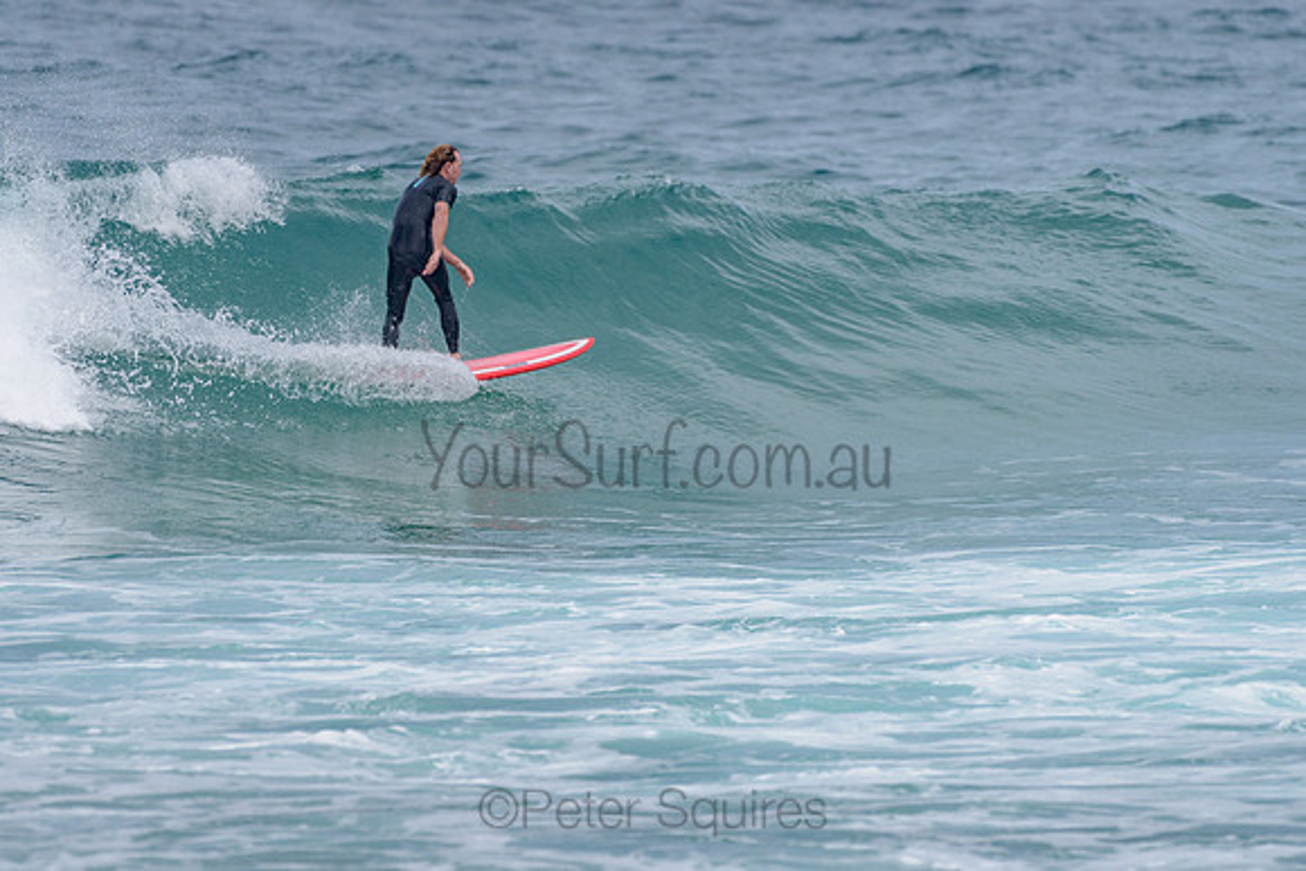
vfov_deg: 2.2
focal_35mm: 613
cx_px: 589
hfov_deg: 3.4
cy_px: 354
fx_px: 22234
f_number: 5.6
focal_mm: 500
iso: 125
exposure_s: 1/2000
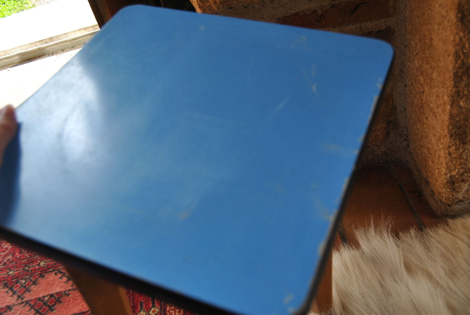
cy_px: 158
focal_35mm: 36
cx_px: 235
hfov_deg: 53.1
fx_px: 471
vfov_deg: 37.0
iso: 200
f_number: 5.6
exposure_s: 1/125
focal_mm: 24
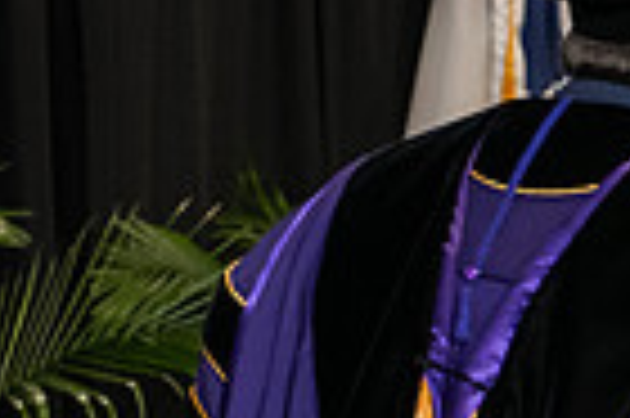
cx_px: 1012
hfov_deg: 7.0
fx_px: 5069
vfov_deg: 4.7
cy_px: 393
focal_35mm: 290
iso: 2500
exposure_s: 1/200
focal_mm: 70
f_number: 5
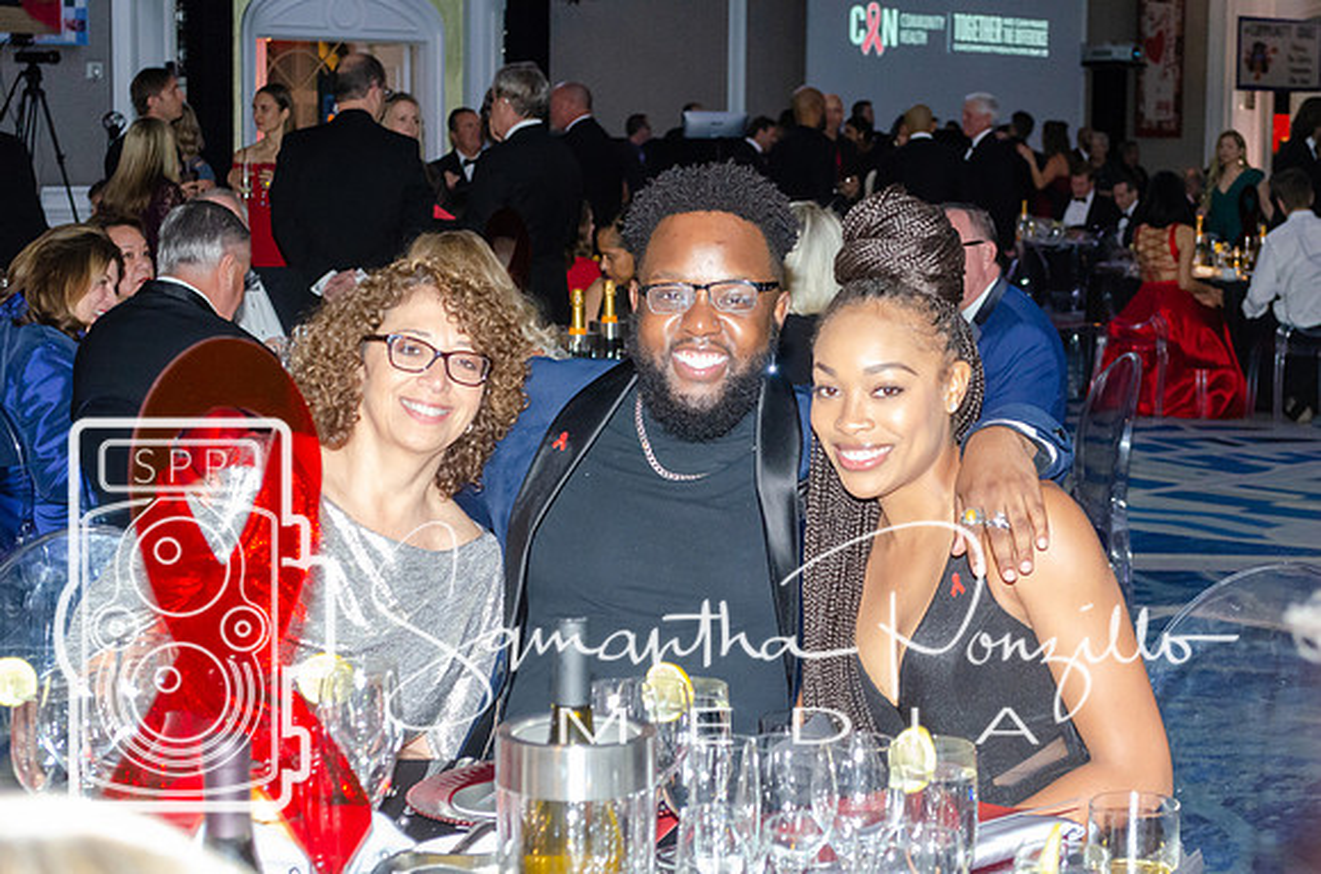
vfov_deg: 18.8
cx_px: 660
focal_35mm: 72
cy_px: 437
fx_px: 2636
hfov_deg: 28.1
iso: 3200
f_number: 5.3
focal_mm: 48
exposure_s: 1/60
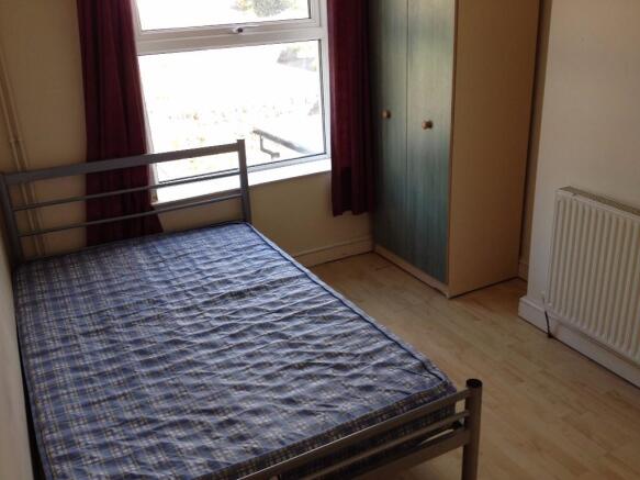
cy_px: 240
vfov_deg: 40.7
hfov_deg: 52.6
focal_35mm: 35
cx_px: 320
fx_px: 647
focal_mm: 4.28
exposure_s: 1/60
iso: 50
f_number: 2.4
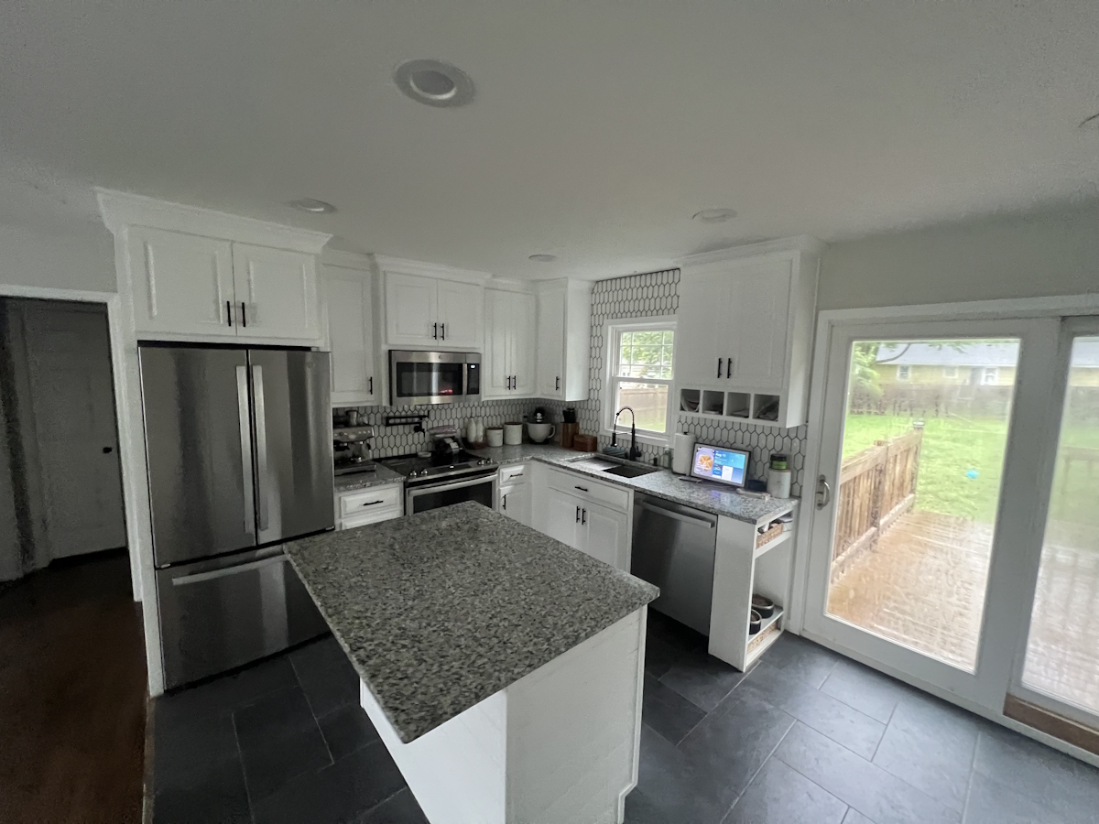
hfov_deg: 106.2
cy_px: 412
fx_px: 413
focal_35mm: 13
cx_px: 550
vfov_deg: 89.9
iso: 640
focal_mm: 1.57
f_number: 1.8
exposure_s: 1/60
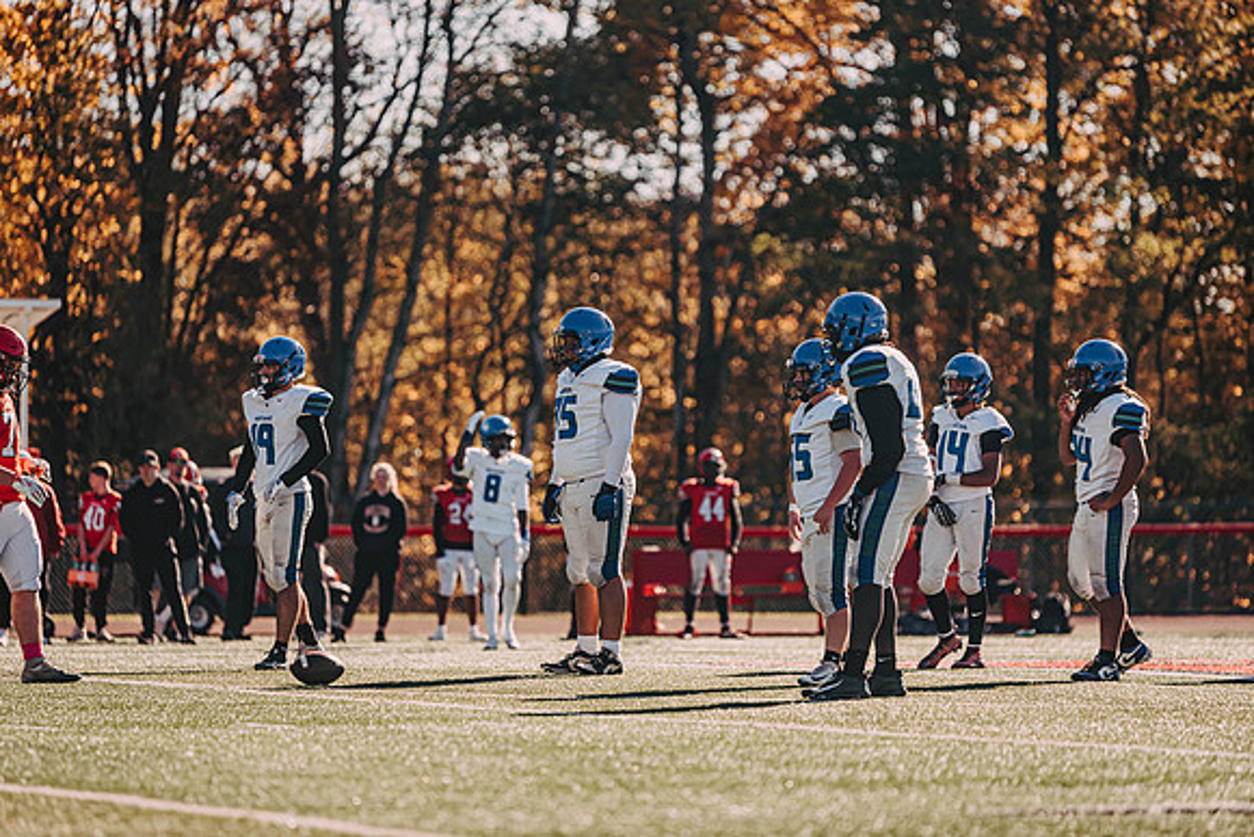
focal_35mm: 200
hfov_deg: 10.3
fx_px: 6968
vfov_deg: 6.9
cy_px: 418
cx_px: 627
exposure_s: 1/3200
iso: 250
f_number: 3.2
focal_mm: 200
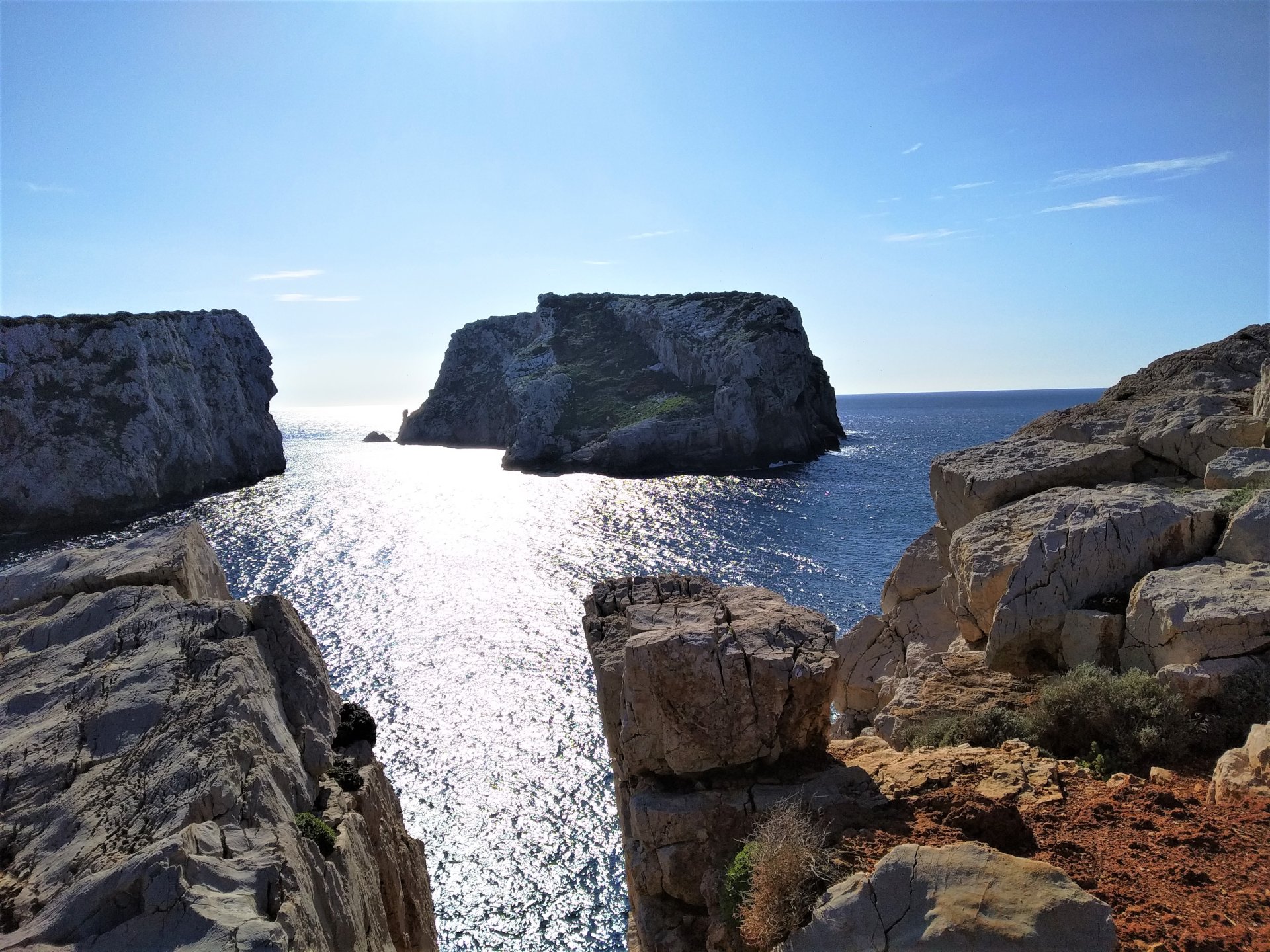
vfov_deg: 53.1
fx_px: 954
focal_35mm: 26
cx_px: 635
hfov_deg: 67.3
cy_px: 476
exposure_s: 1/5211
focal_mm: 3.82
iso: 100
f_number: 2.2
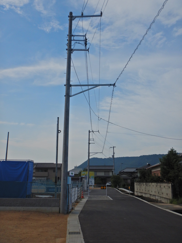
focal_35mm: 37
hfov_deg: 38.7
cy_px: 122
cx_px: 91
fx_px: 259
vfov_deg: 50.1
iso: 125
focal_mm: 6.6
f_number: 4.2
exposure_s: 1/1500
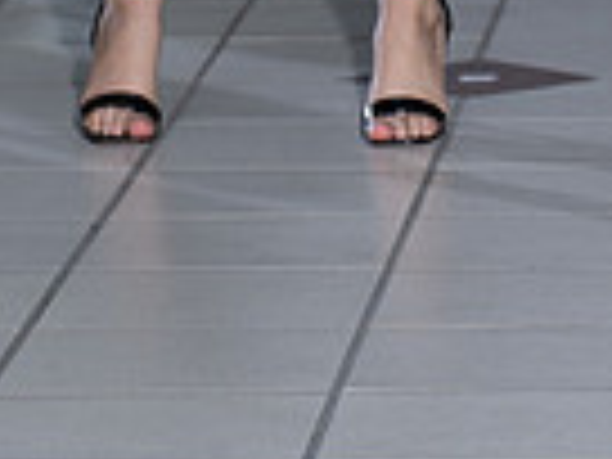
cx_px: 310
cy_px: -531
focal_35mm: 398
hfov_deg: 5.0
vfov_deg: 3.7
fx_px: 7037
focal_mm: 125
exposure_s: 1/160
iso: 640
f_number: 6.3
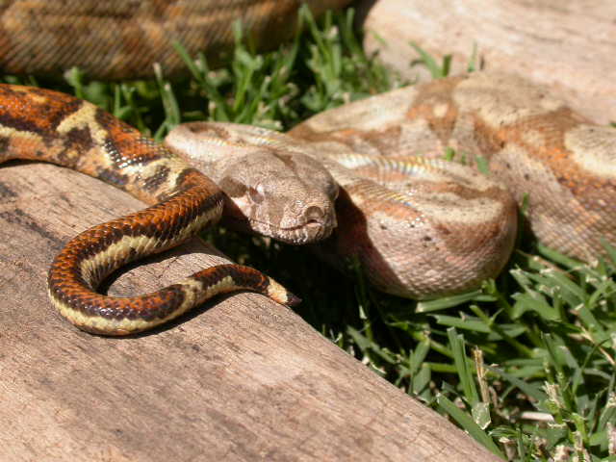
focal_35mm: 38
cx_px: 308
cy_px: 231
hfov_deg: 49.0
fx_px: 676
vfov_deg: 37.7
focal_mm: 17.3
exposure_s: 1/533
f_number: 5.8
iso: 100
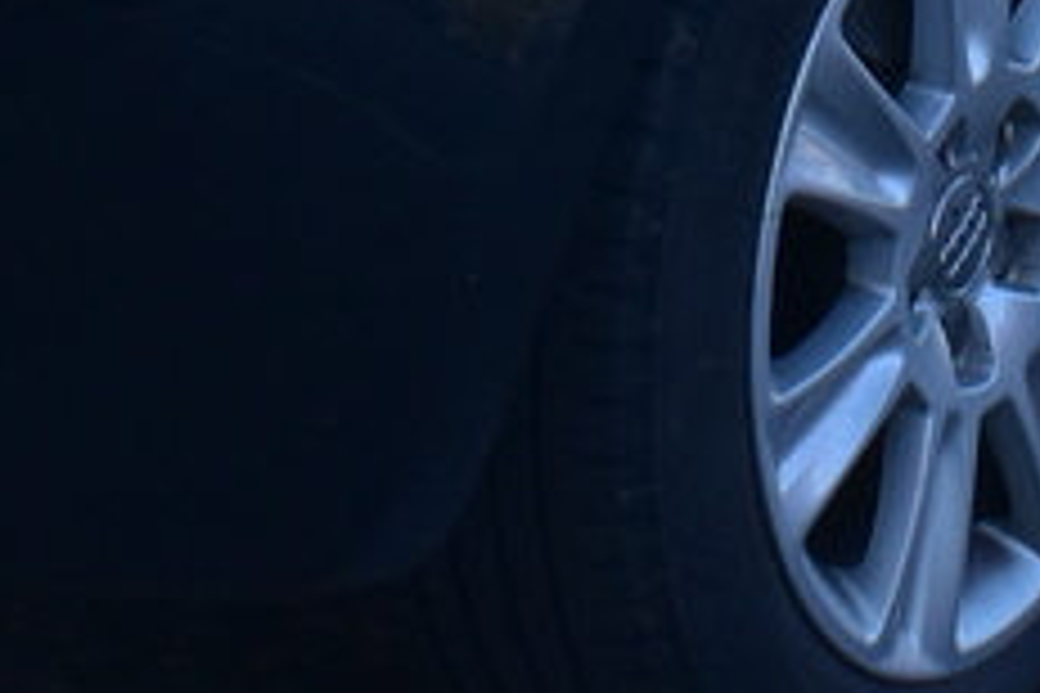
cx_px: 419
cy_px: -1040
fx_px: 6673
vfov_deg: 5.7
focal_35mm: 231
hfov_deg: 8.9
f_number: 9.5
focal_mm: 22
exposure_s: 1/250
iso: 400
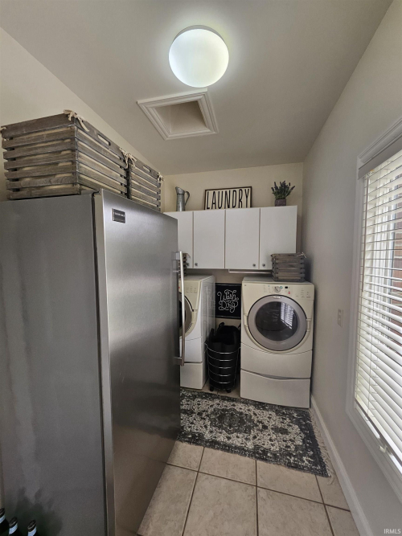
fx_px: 201
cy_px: 268
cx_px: 201
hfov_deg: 89.9
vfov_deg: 106.2
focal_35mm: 13
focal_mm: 1.74
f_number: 2.2
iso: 64
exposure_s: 1/60
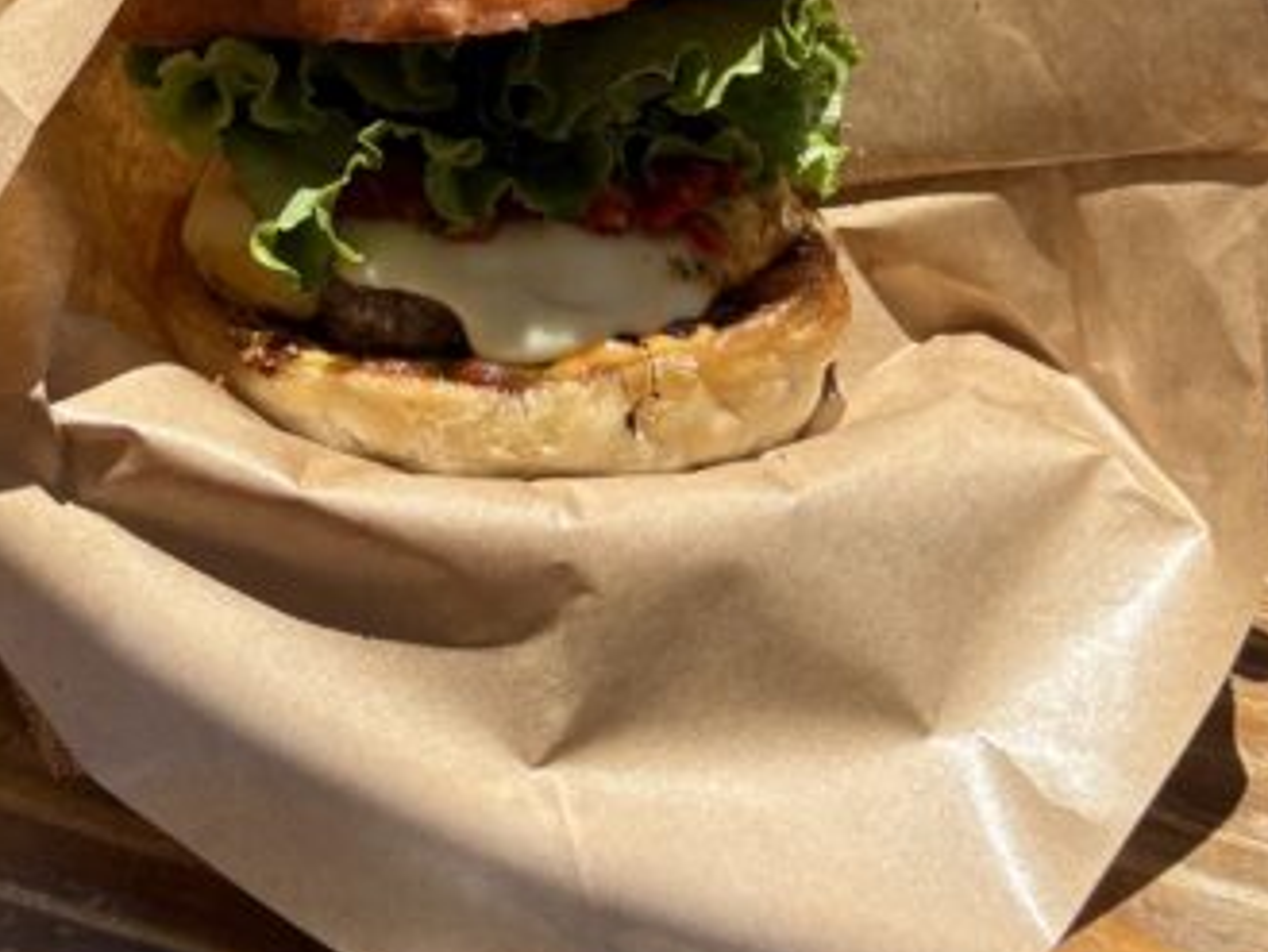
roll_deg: +1.9
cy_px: -162
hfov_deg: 21.7
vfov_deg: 17.4
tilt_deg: -26.3
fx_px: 2968
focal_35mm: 81
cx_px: -382
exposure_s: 1/2985
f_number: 1.6
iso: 50
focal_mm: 5.96
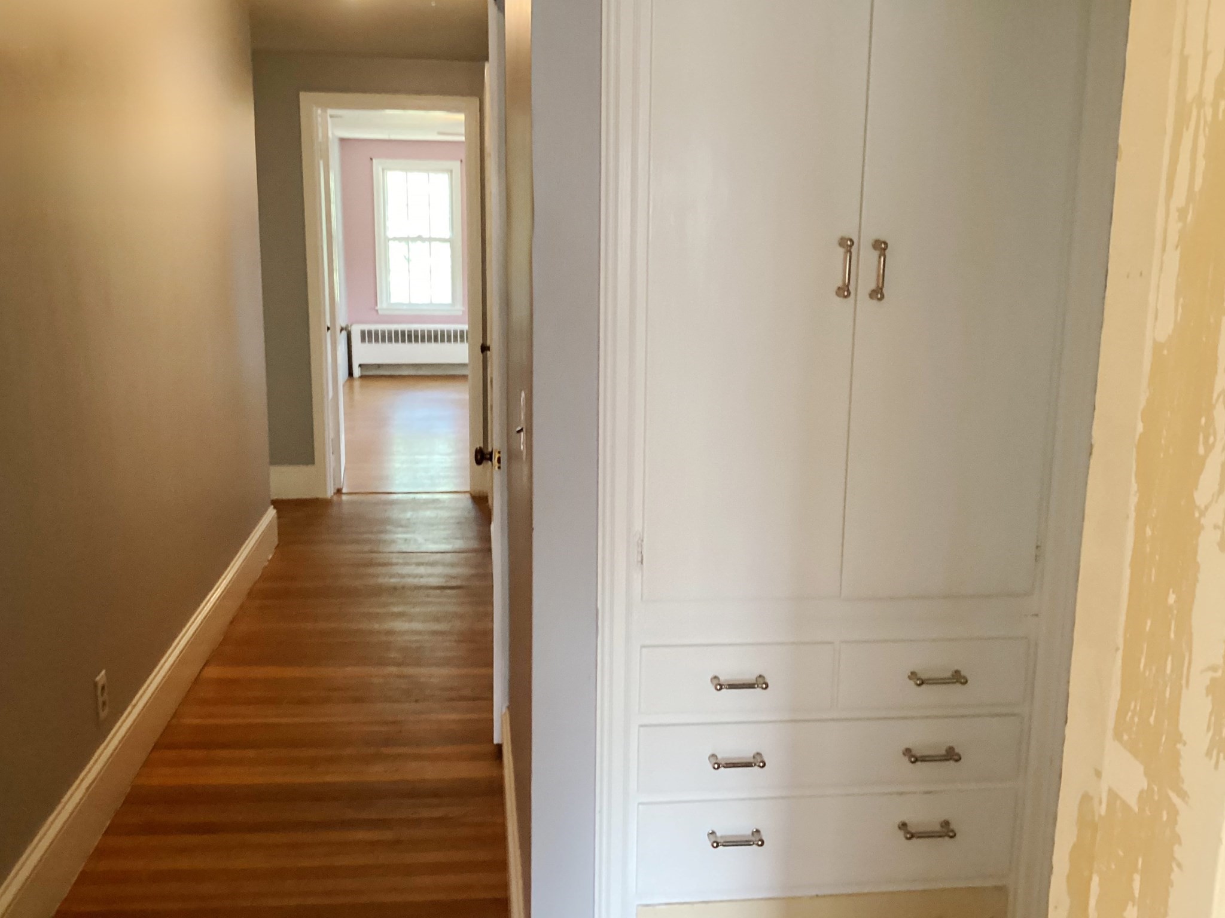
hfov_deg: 58.4
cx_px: 612
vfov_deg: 45.4
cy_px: 459
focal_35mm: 31
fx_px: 1097
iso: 320
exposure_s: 1/40
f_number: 2.4
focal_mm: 3.3
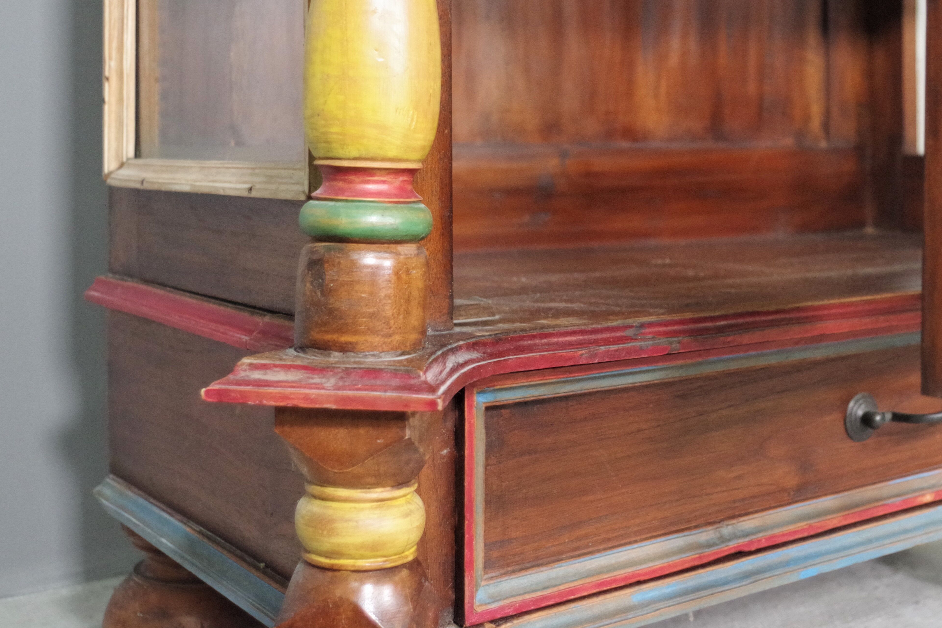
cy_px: 179
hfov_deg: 38.7
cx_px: 686
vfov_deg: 26.7
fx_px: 1308
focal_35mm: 50
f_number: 4
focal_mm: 23.13
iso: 3200
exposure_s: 1/60
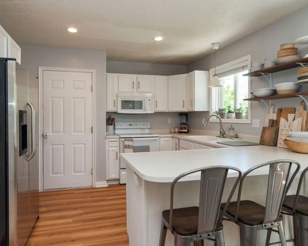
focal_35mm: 21
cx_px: 133
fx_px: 191
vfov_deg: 65.5
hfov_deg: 77.2
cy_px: 125
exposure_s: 1/80
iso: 200
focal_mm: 12
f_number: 5
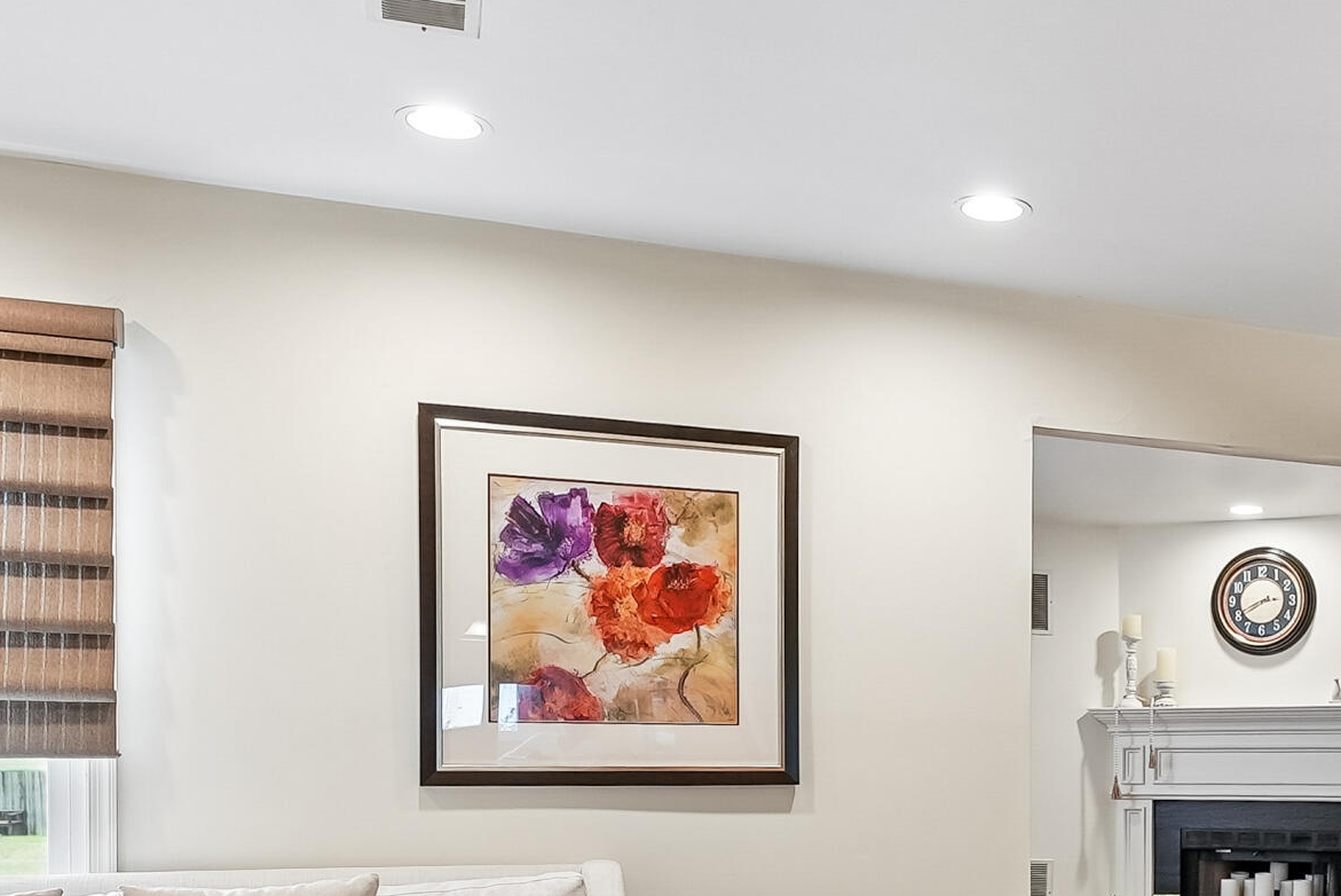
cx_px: 1128
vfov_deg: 30.4
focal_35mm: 42
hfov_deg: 43.7
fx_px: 1557
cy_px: 837
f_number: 7.1
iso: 800
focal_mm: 16.3
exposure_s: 1/30
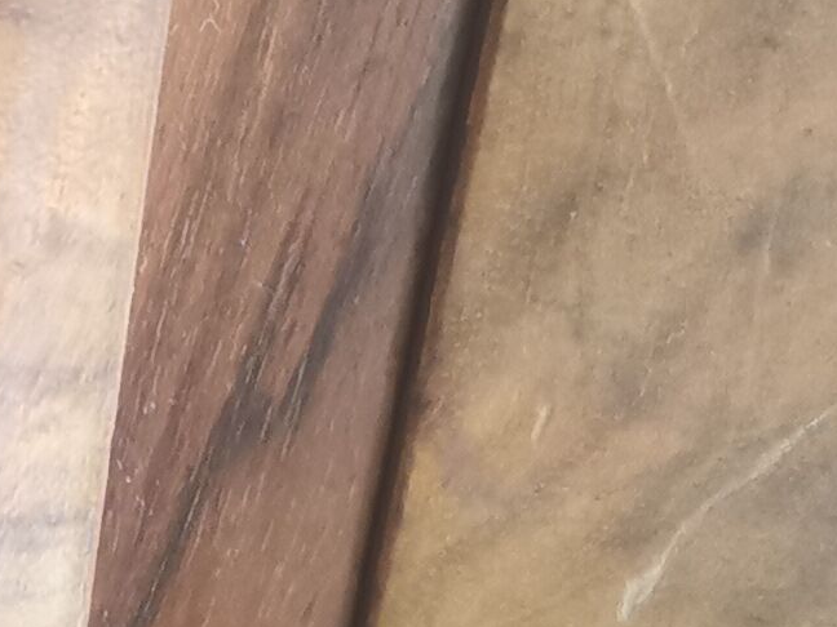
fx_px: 3675
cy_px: 684
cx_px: -492
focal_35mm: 152
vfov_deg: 9.7
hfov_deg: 12.3
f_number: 1.8
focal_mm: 5.58
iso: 400
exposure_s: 1/50
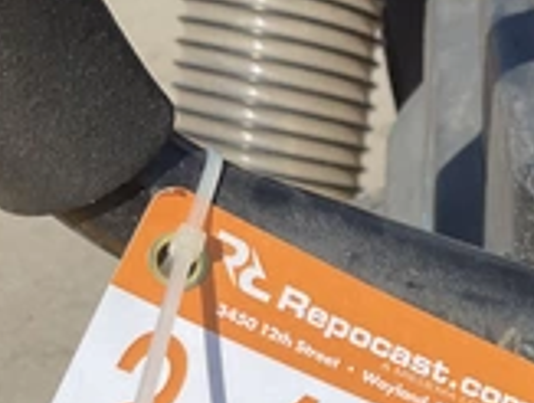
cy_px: 442
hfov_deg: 25.7
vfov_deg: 19.9
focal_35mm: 71
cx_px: 554
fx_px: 1098
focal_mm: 3
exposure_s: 1/2227
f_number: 1.8
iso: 25
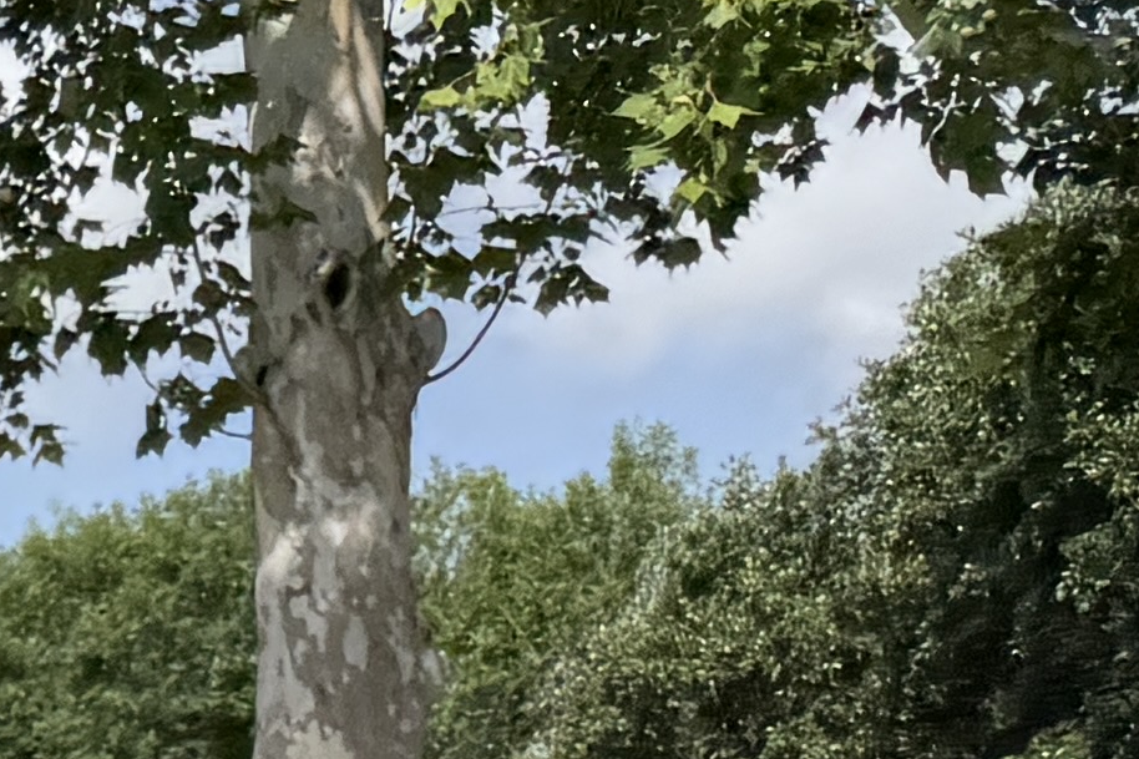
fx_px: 4934
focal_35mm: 156
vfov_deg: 8.1
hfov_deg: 9.7
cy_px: 1800
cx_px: -2415
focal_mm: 6.76
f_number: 1.78
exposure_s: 1/3953
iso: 80
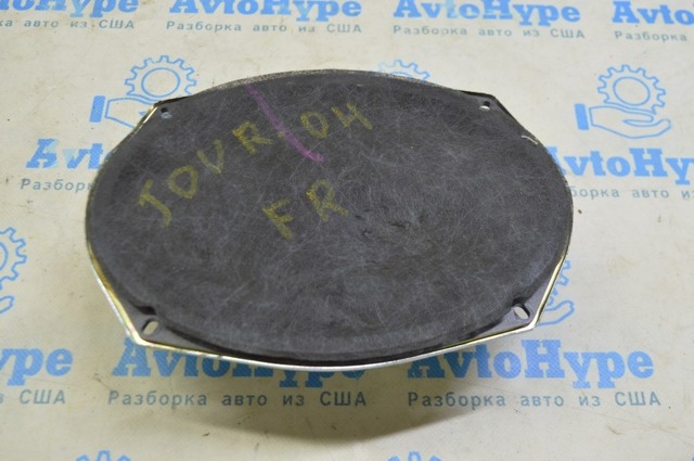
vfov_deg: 32.9
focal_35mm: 40
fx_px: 780
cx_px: 347
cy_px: 230
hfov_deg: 48.0
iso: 400
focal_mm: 27
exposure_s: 1/20
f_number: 5.6
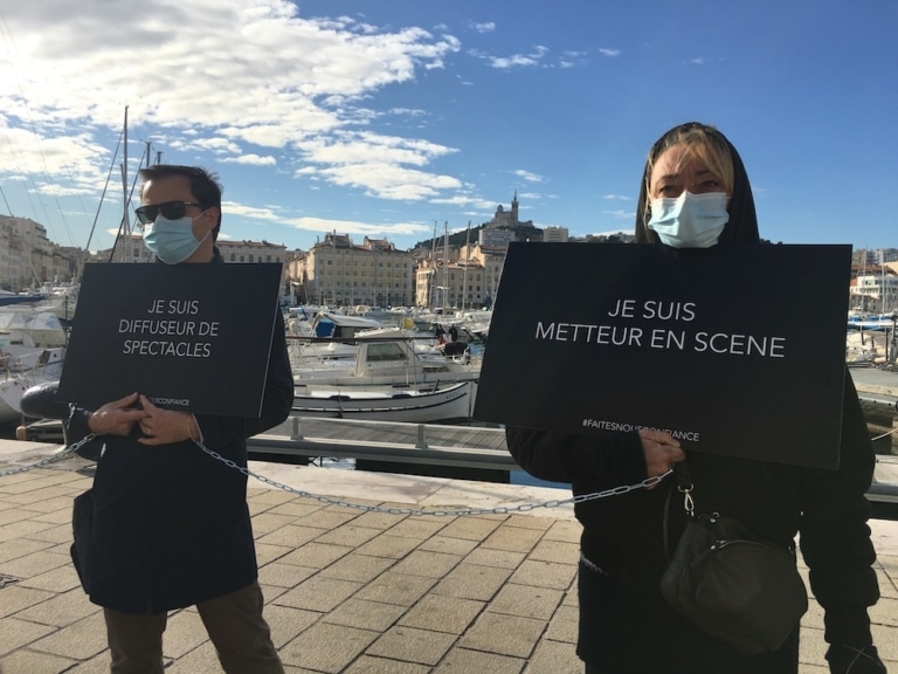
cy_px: 337
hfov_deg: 61.7
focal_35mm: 29
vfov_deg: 48.2
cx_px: 449
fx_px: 752
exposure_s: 1/2331
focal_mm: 4.15
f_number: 2.2
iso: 25
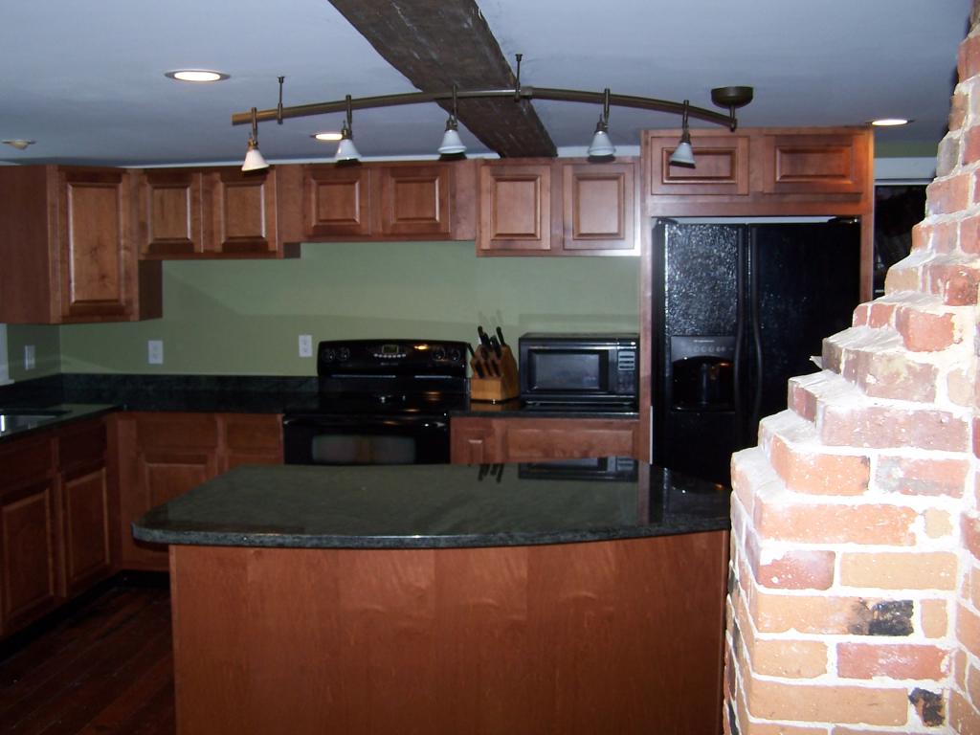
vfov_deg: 37.7
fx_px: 1076
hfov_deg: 49.0
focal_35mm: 38
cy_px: 368
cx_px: 490
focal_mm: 6.3
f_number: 2.8
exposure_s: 1/60
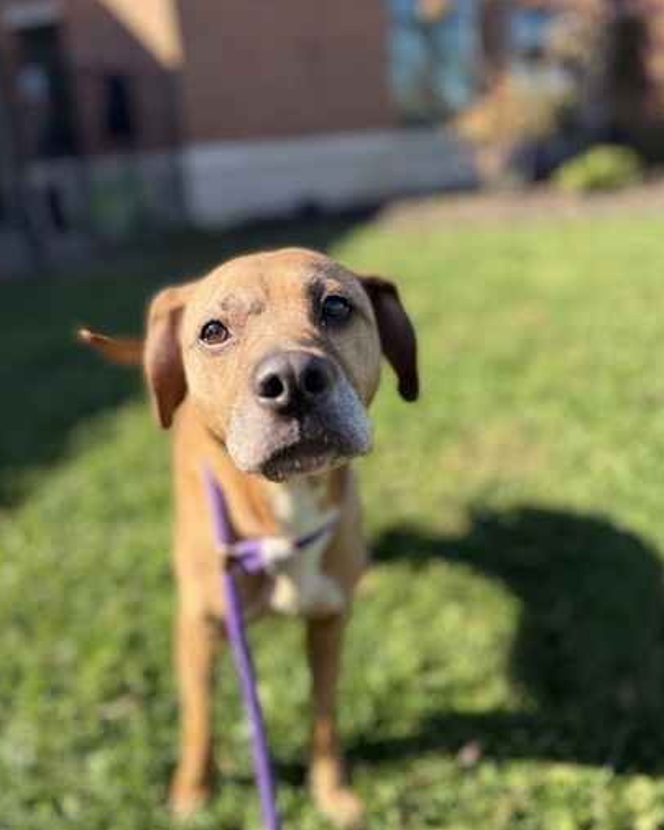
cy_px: 431
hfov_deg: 54.9
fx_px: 639
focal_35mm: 26
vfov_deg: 66.0
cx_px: 330
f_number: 1.78
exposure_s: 1/1855
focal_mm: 6.76
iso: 80
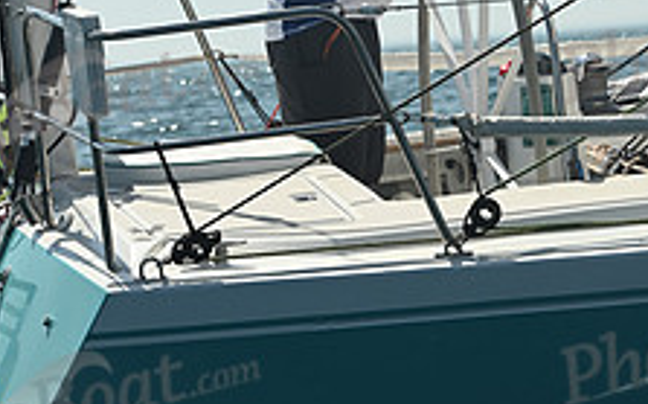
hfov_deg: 7.2
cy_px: 221
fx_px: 5153
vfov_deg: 4.5
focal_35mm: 292
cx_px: 411
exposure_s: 1/1000
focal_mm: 110
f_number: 9
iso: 320
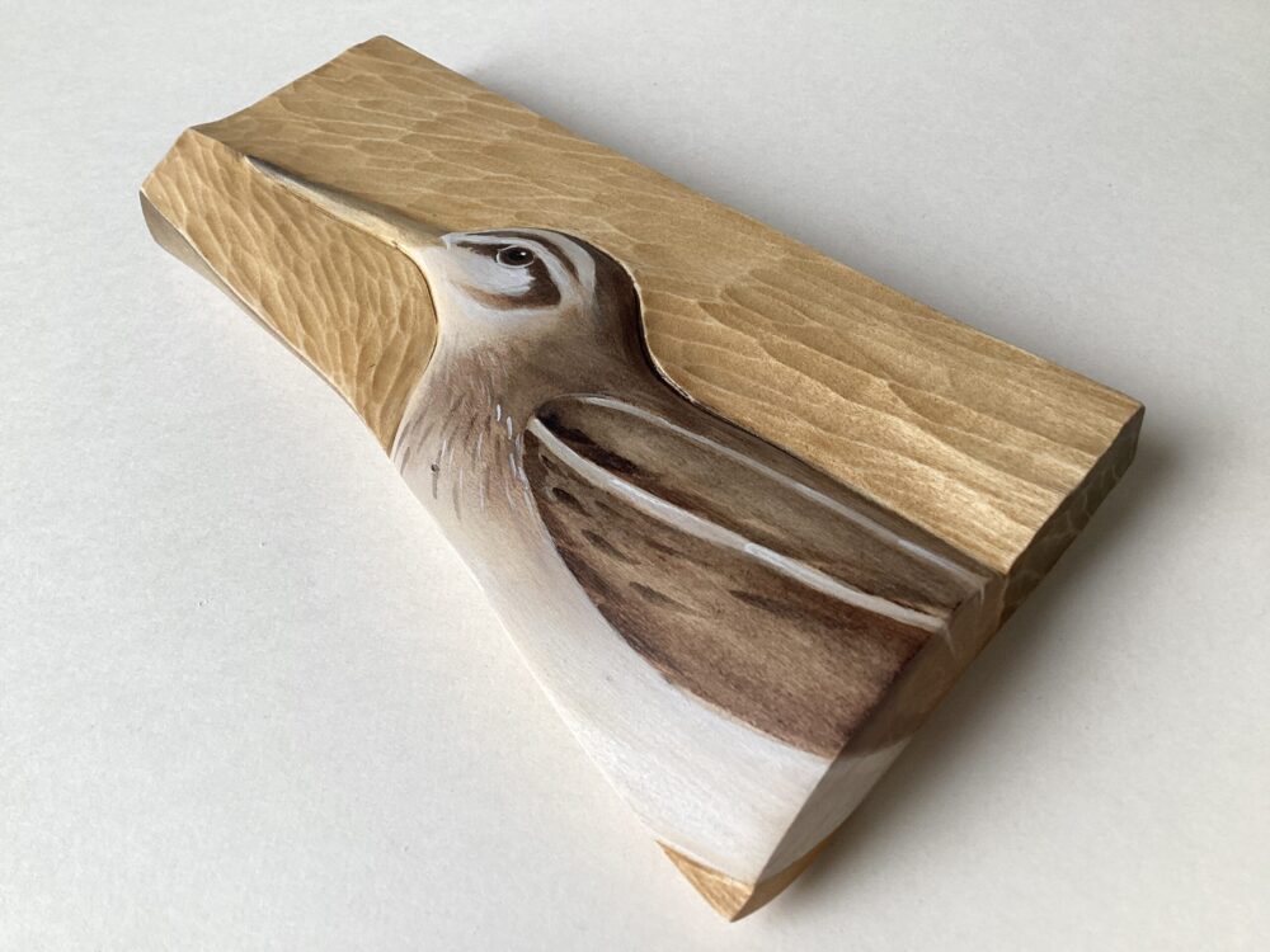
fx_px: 1137
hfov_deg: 58.4
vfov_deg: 45.4
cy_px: 476
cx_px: 635
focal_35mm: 31
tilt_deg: -50.6
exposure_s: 1/100
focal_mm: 3.3
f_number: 2.4
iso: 50
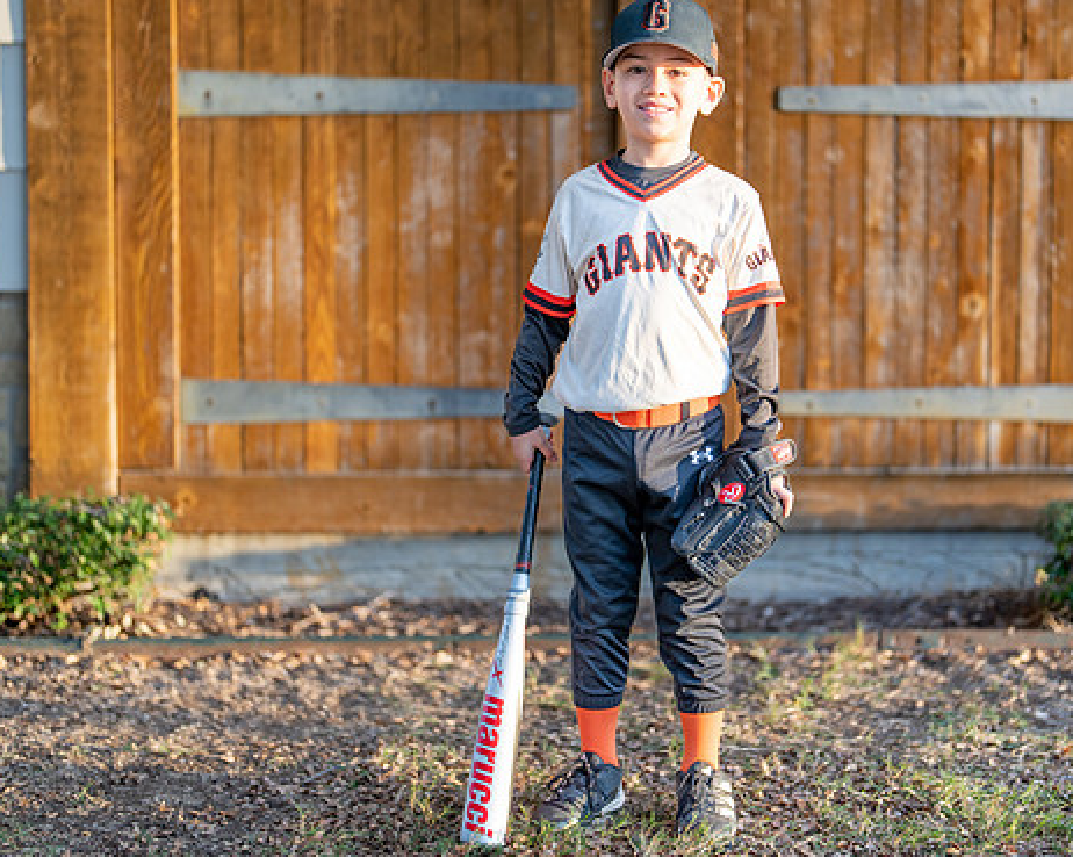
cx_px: 666
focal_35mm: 69
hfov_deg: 27.4
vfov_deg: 22.1
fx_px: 2190
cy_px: 362
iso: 100
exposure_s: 1/640
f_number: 1.2
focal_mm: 50
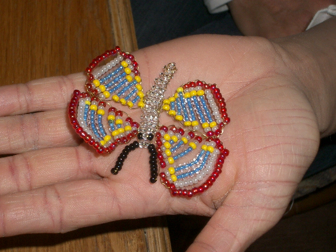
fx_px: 718
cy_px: 126
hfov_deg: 26.3
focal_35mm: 74
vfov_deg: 19.9
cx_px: 168
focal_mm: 12.2
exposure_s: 1/40
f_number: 6.2
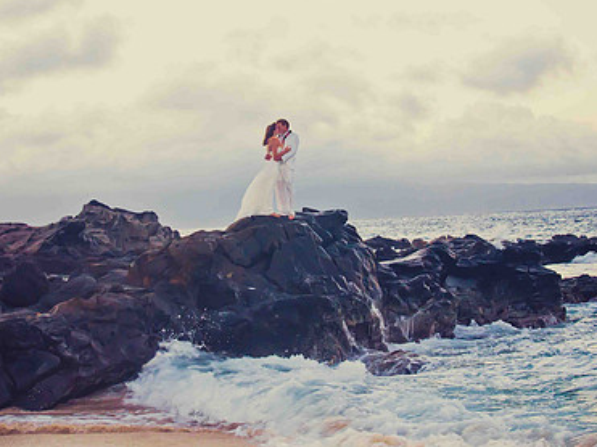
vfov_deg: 23.3
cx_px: 286
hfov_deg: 30.7
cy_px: 191
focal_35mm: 63
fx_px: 1086
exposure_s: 1/60
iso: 400
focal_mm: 28
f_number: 4
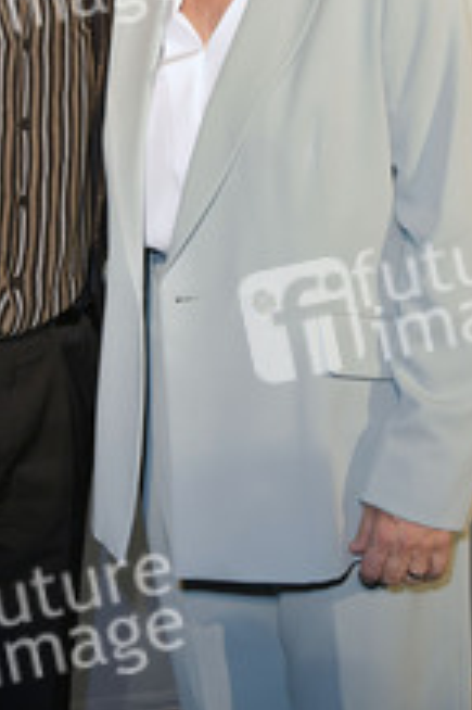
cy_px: 143
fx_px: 1300
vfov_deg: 29.8
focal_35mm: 66
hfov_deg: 20.4
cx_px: 111
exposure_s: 1/200
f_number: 5.6
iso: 1250
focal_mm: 36
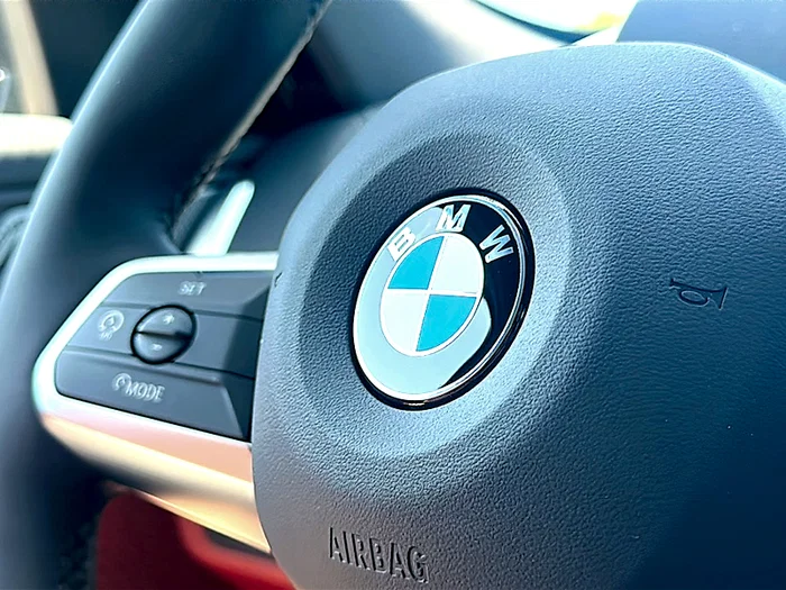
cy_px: 295
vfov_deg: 33.6
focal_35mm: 43
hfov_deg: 43.9
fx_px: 976
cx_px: 393
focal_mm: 6.86
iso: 100
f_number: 1.78
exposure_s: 1/226
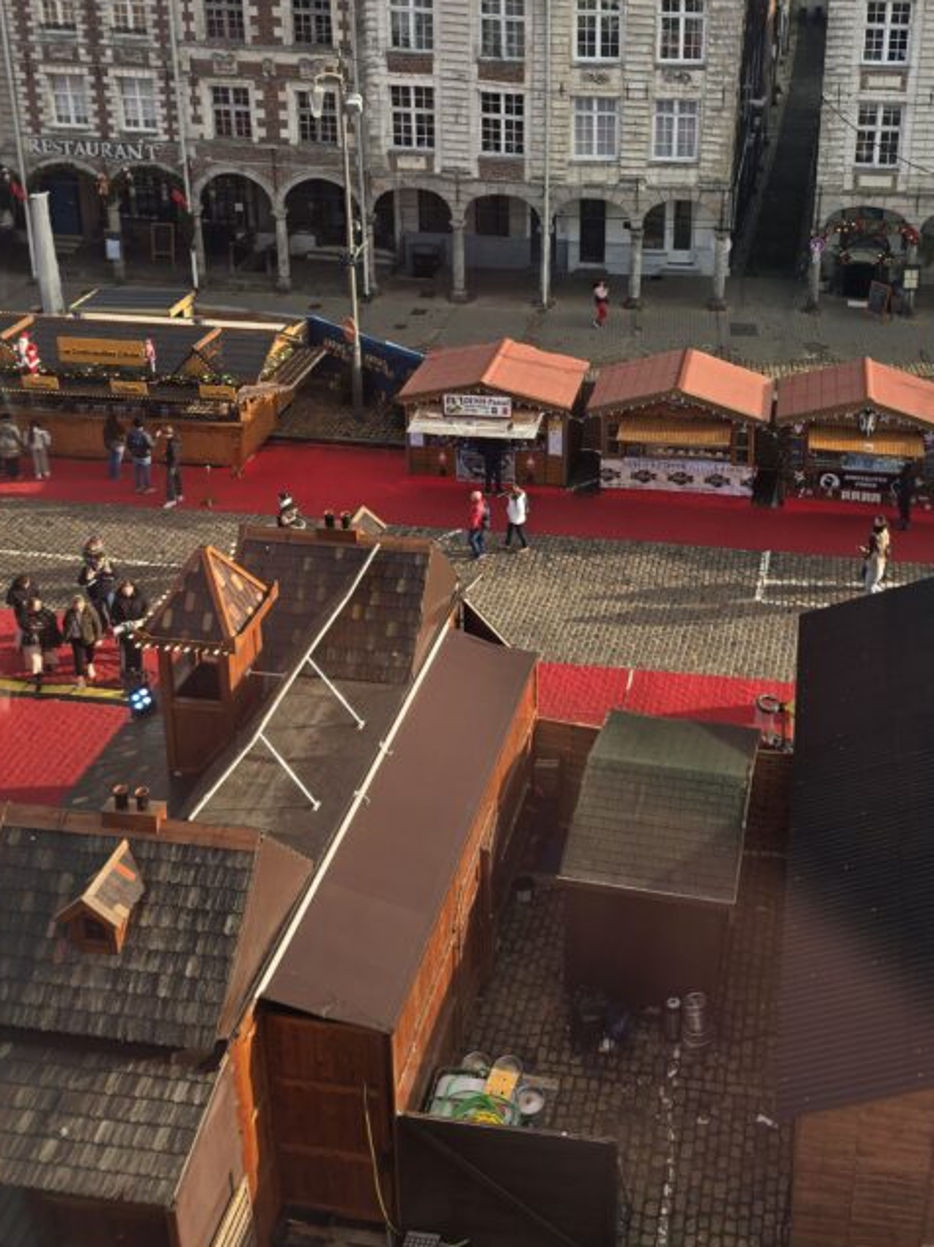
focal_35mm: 37
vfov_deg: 47.6
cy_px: 264
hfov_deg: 37.7
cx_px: 699
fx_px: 1332
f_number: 1.7
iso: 12
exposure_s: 1/364
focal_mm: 6.3
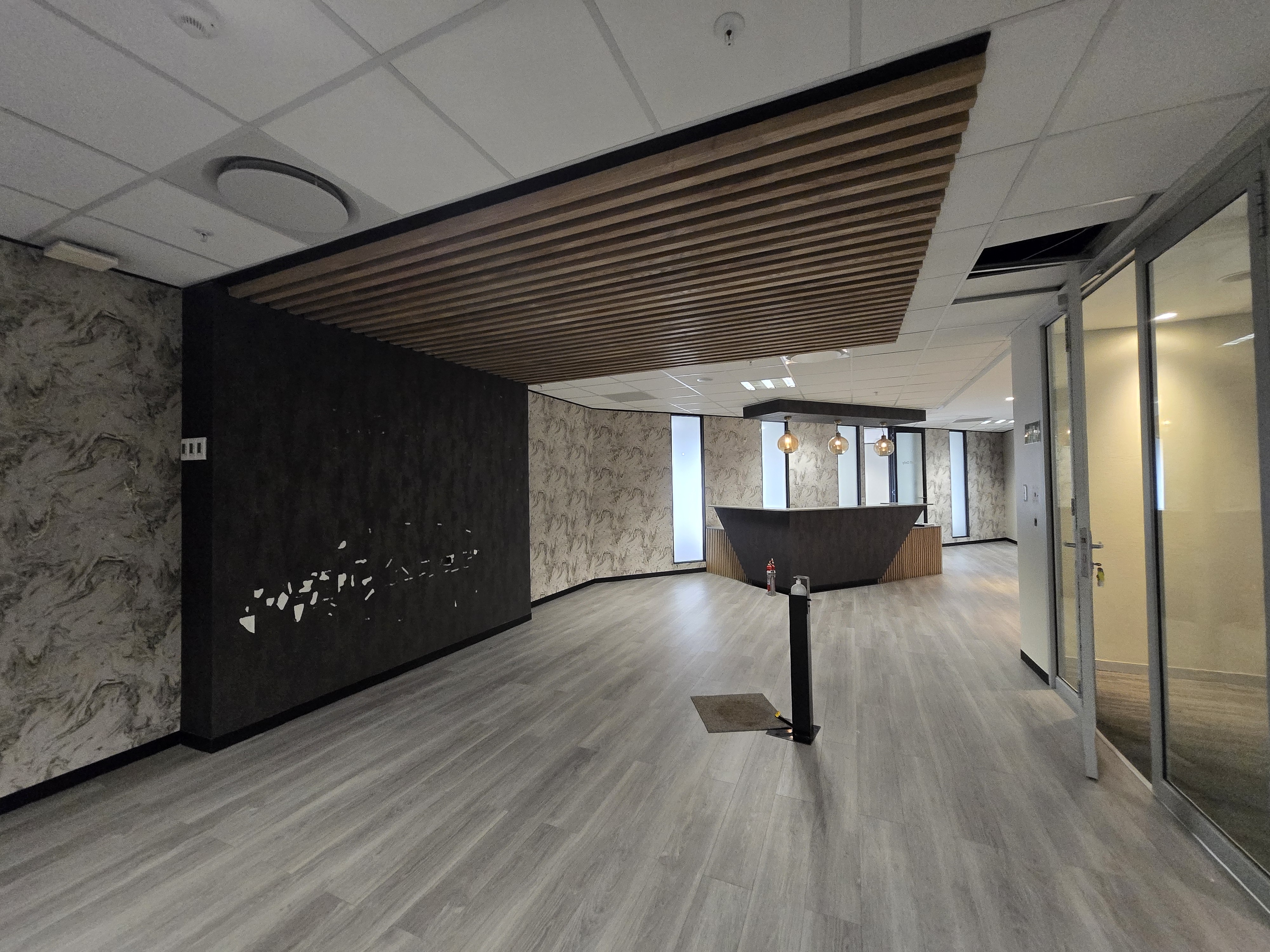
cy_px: 476
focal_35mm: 13
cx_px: 635
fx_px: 477
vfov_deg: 89.9
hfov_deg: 106.2
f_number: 2.2
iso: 800
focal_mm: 1.7
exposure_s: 1/50
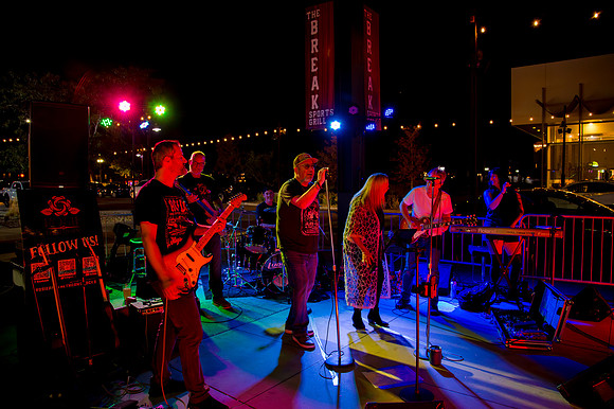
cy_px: 204
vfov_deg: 52.4
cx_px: 307
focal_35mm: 24
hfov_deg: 73.0
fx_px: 415
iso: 3200
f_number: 5
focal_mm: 24
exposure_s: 1/50
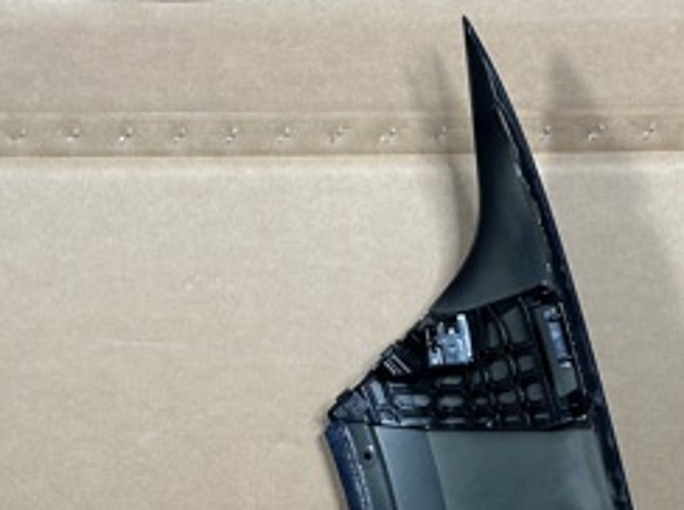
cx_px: 395
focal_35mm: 126
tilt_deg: -18.4
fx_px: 2485
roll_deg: +0.9
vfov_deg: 11.5
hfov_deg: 15.7
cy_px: 609
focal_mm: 6.86
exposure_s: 1/50
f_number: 1.78
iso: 160
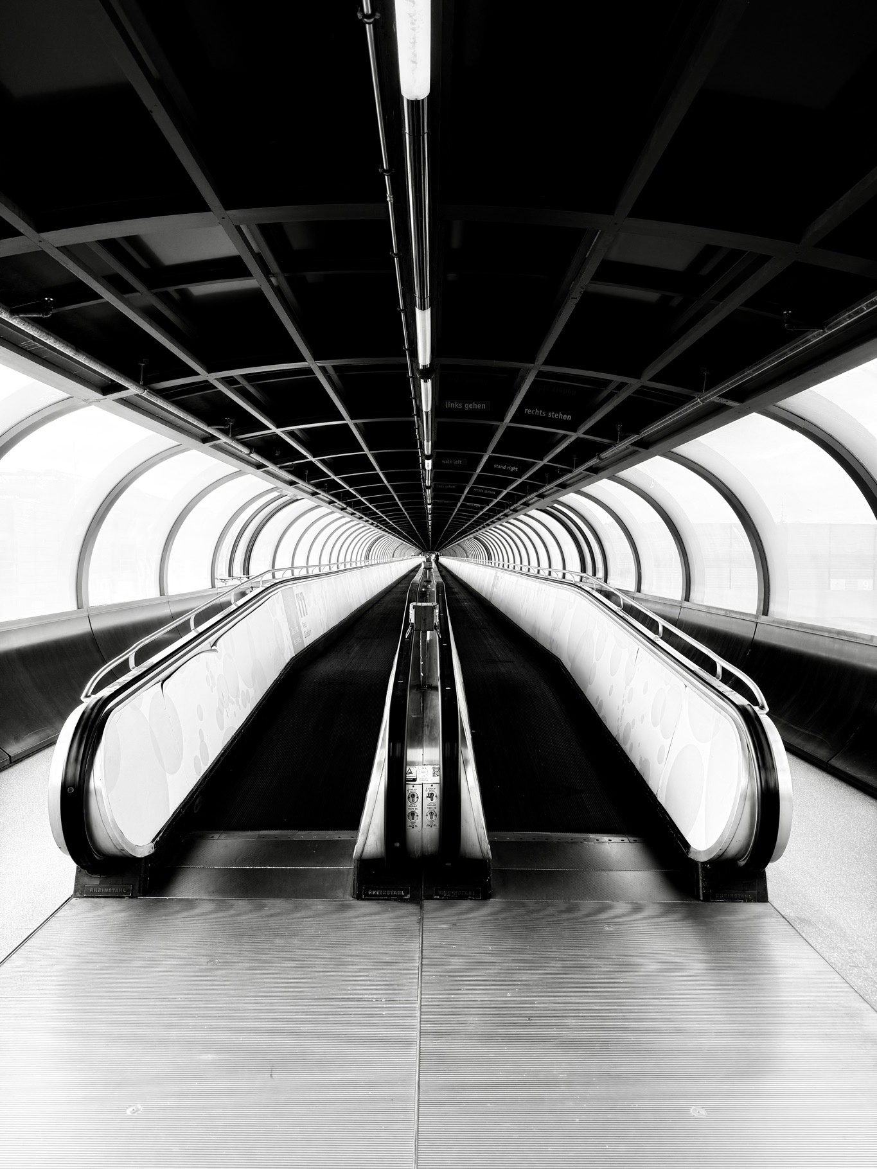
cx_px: 438
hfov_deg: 56.8
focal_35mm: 24
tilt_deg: -1.7
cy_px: 584
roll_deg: -1.0
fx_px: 811
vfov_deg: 71.6
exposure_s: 1/220
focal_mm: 6.76
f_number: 1.78
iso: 125
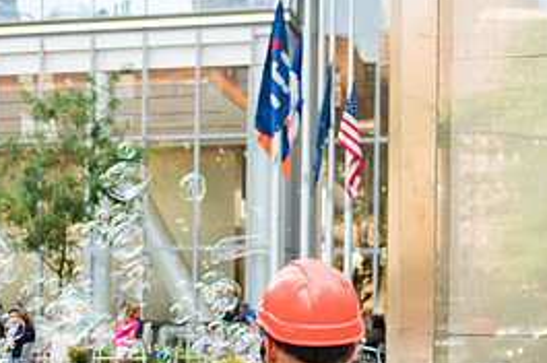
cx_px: 147
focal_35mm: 92
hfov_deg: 22.0
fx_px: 1396
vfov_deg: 14.6
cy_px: 349
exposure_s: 1/1250
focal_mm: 42
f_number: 3.2
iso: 800
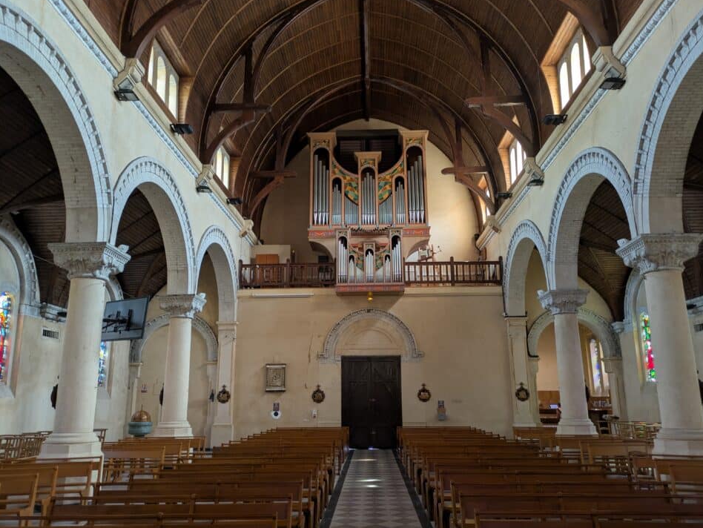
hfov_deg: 65.3
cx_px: 355
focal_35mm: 27
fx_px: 549
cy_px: 268
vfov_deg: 51.4
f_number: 1.89
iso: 176
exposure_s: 1/33.3
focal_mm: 5.43
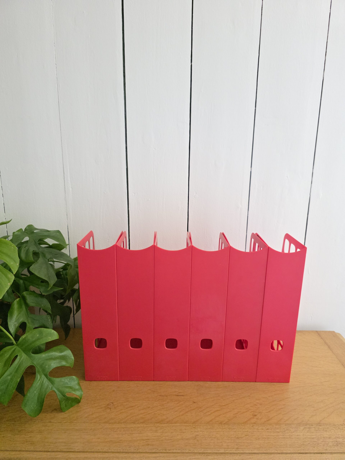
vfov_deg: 73.9
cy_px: 230
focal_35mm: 23
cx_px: 172
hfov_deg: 58.9
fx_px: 306
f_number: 1.7
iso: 2500
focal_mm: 6.3
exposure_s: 1/120
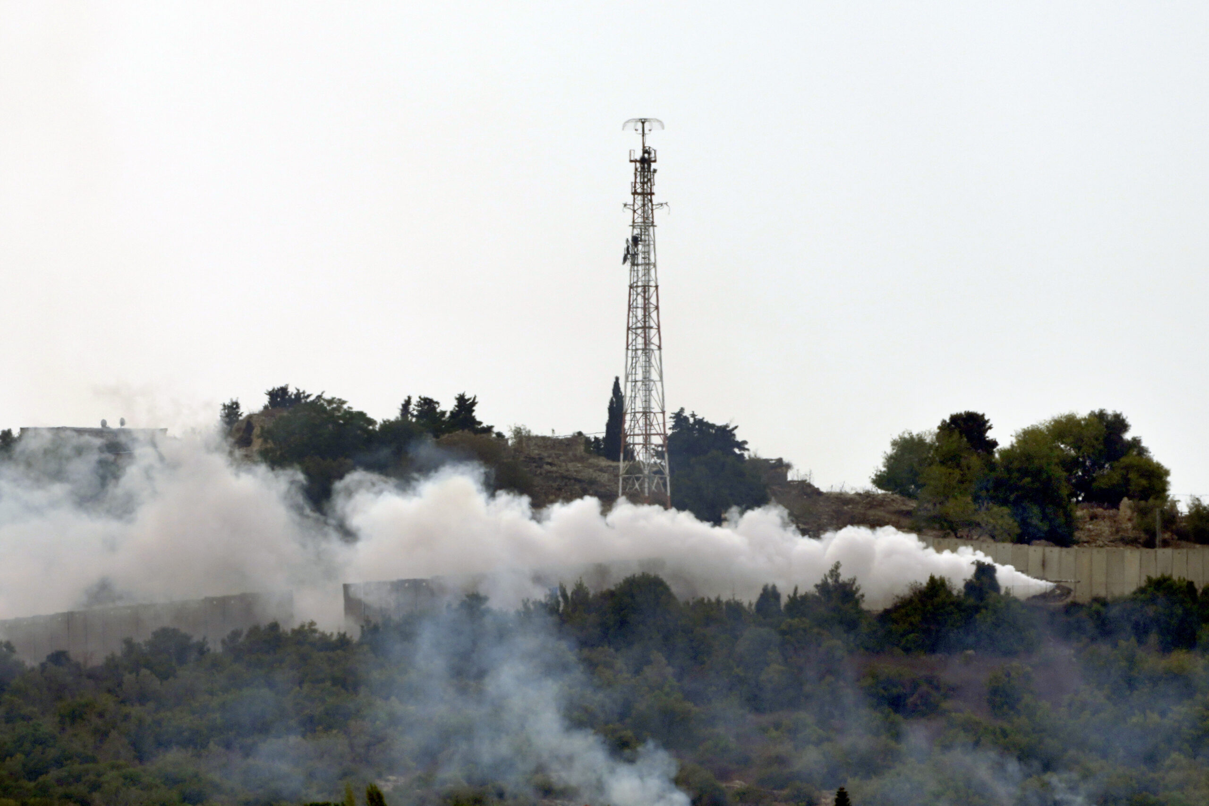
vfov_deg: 2.3
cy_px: 403
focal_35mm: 600
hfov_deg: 3.4
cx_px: 604
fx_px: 20150
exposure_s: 1/1250
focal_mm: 600
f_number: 5.6
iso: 100
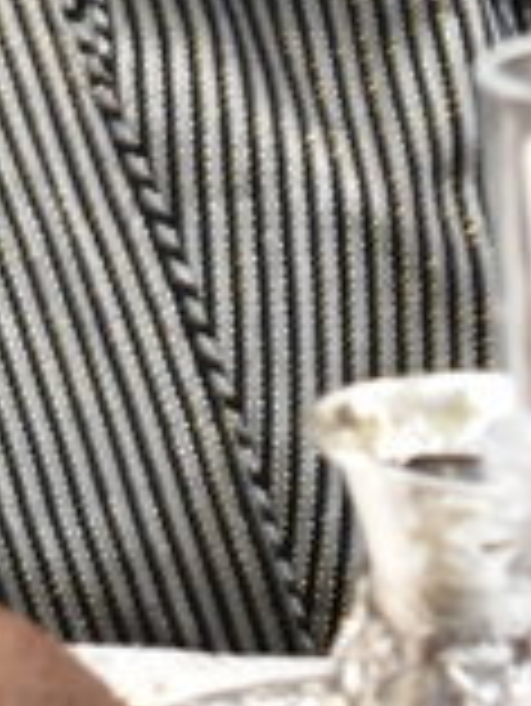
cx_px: -1066
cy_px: -1176
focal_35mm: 498
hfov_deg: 2.9
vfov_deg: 3.9
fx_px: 10172
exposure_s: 1/100
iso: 2000
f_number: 5.6
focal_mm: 58
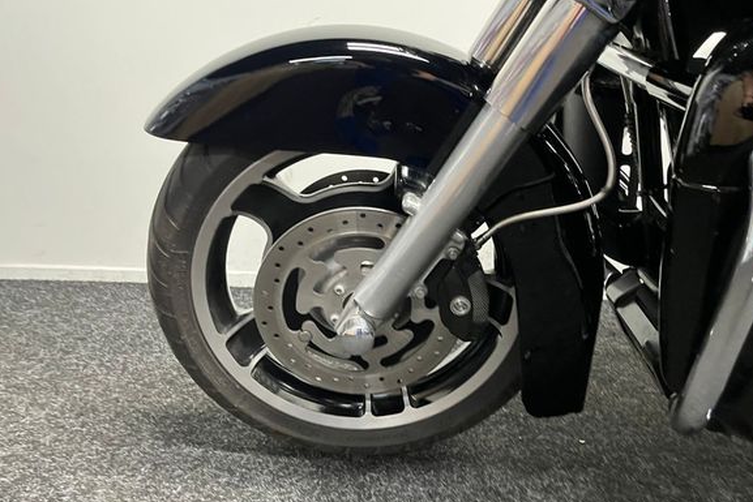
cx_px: 397
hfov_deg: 61.9
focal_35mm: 30
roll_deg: -5.9
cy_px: 248
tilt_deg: -12.3
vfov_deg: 43.6
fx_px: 628
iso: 400
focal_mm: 5.1
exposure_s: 1/33
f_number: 1.6
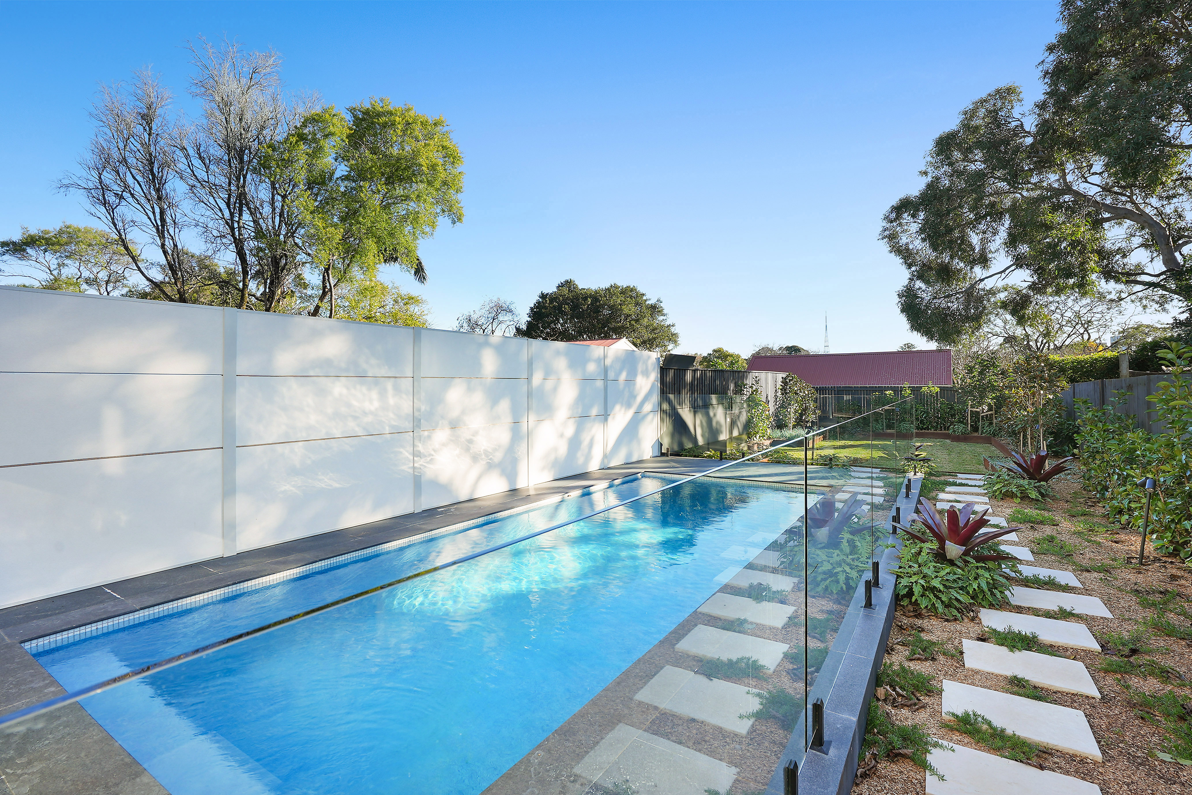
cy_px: 398
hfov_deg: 96.7
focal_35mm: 16
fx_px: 530
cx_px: 596
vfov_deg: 73.7
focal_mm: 16
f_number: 10
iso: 100
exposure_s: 1/40
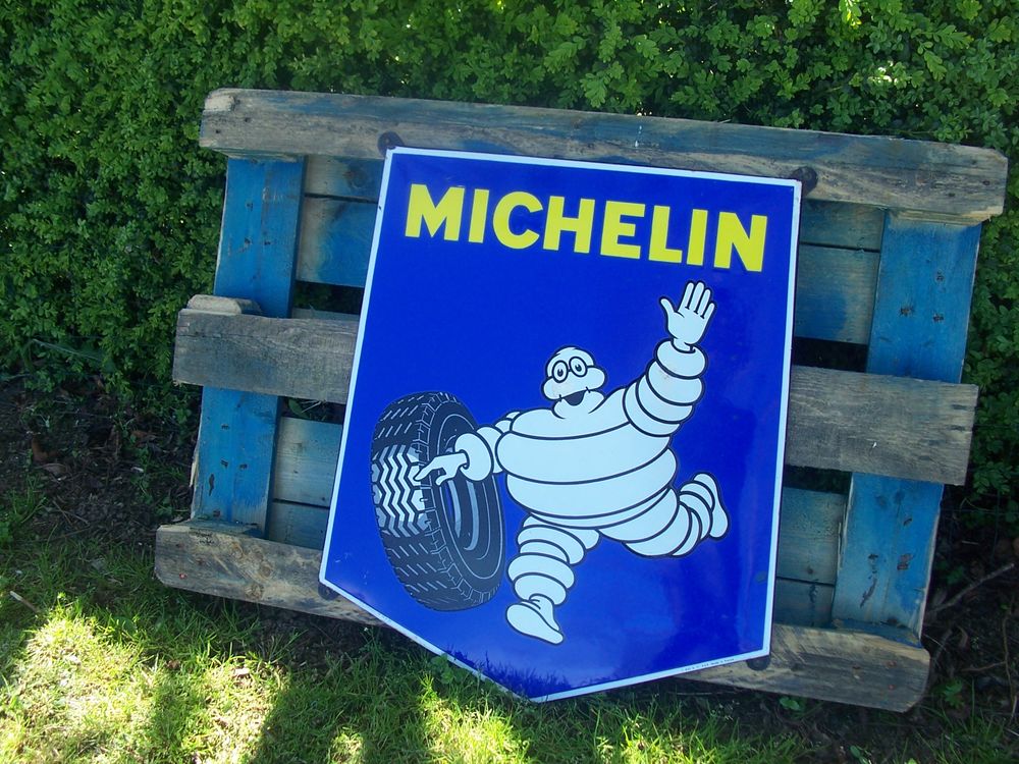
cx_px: 510
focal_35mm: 35
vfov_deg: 40.7
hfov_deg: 52.6
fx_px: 1030
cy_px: 382
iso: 80
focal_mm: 6
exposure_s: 1/180
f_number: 2.8
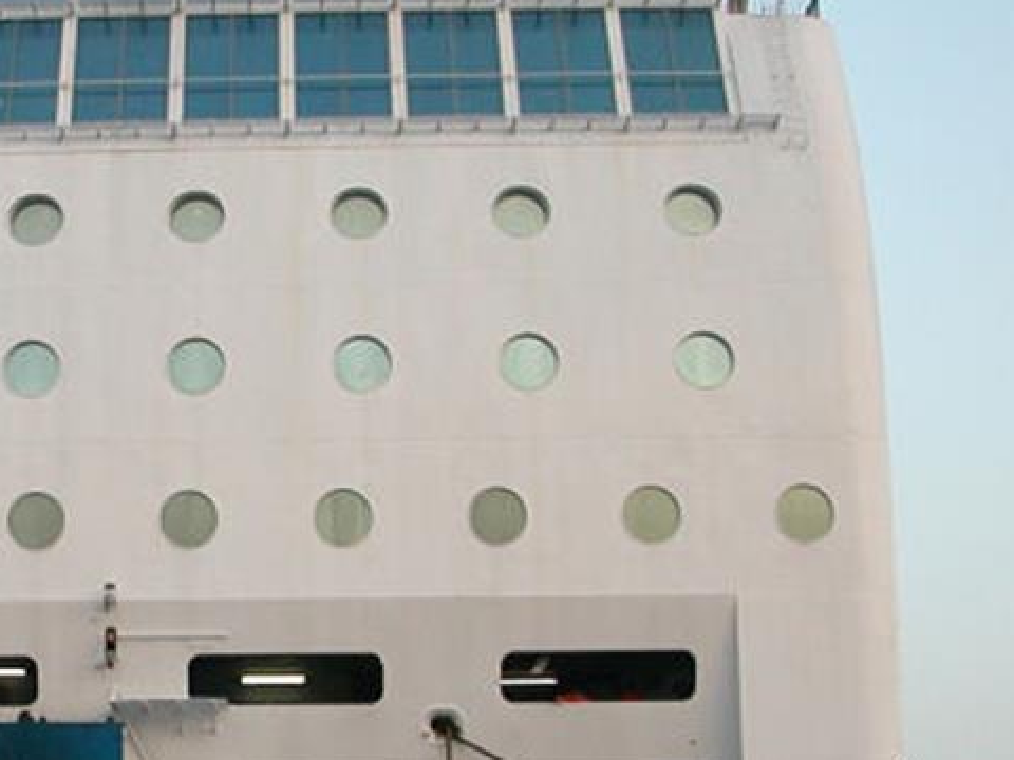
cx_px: 215
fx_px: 2314
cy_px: 669
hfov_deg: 24.4
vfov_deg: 18.4
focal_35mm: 79
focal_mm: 5.6
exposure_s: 1/202
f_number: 2.7
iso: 100
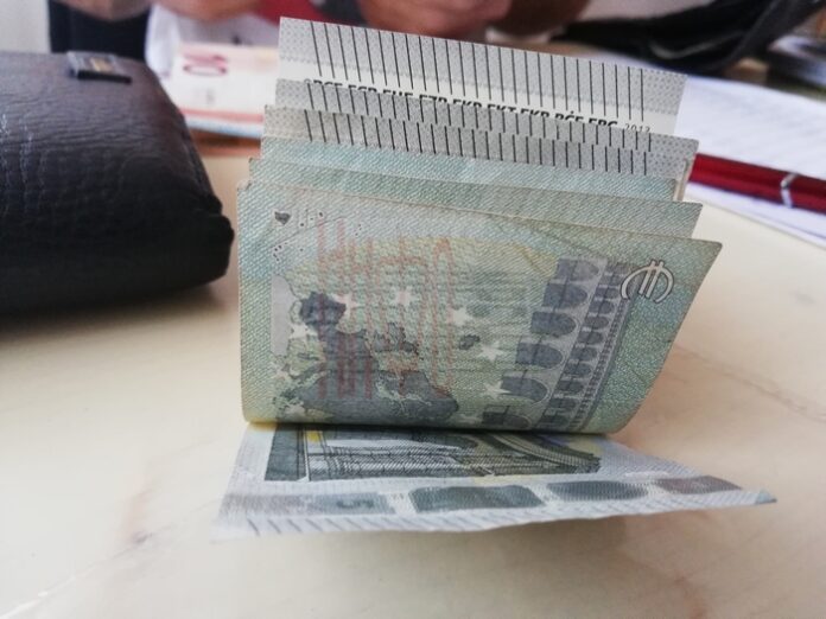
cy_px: 310
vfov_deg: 51.4
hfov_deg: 65.3
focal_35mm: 27
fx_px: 644
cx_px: 413
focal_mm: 3.81
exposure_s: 1/33.3
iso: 400
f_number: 2.2
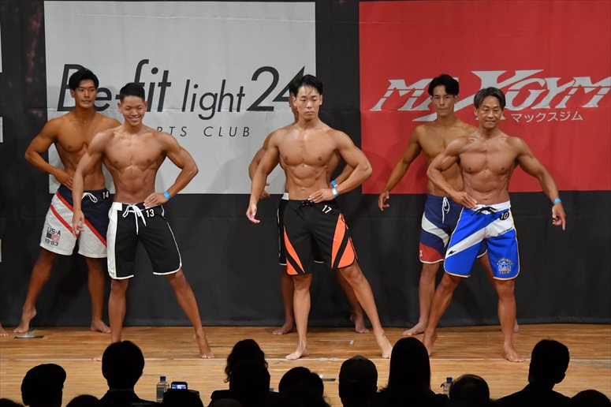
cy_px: 204
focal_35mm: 217
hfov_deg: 9.5
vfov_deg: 6.3
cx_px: 306
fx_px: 3681
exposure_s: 1/400
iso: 5600
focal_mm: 145
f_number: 5.6
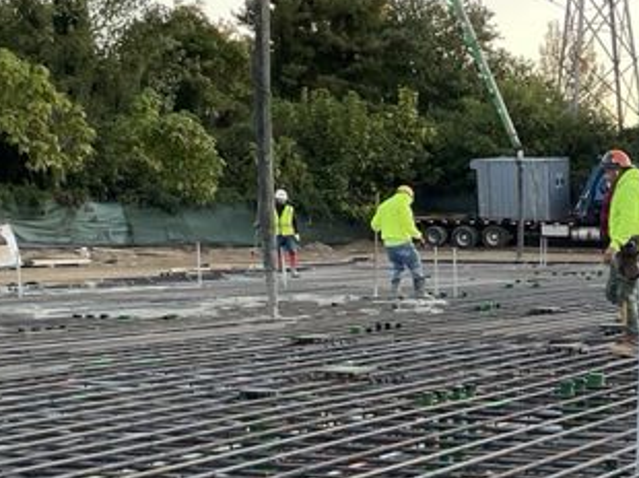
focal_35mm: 84
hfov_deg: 21.7
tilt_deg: -8.9
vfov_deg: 17.3
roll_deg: +0.4
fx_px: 1549
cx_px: 752
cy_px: 414
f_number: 1.6
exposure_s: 1/121
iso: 64
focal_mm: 4.2
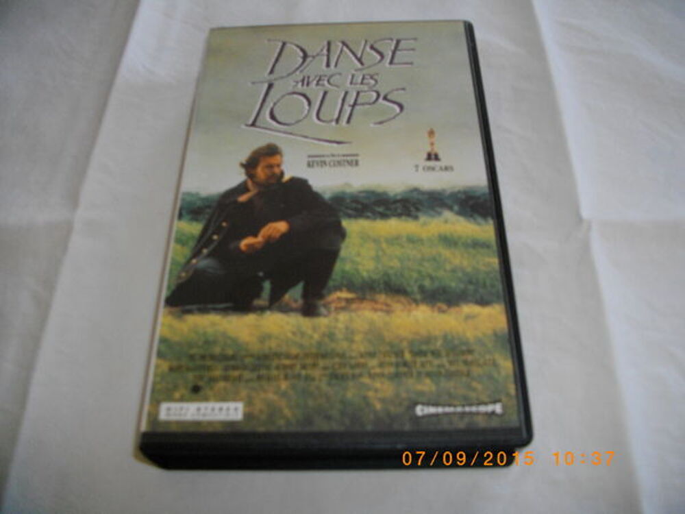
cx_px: 342
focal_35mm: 32
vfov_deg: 44.2
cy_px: 257
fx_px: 633
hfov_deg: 56.8
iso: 200
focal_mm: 5.7
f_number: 2.9
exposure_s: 1/50
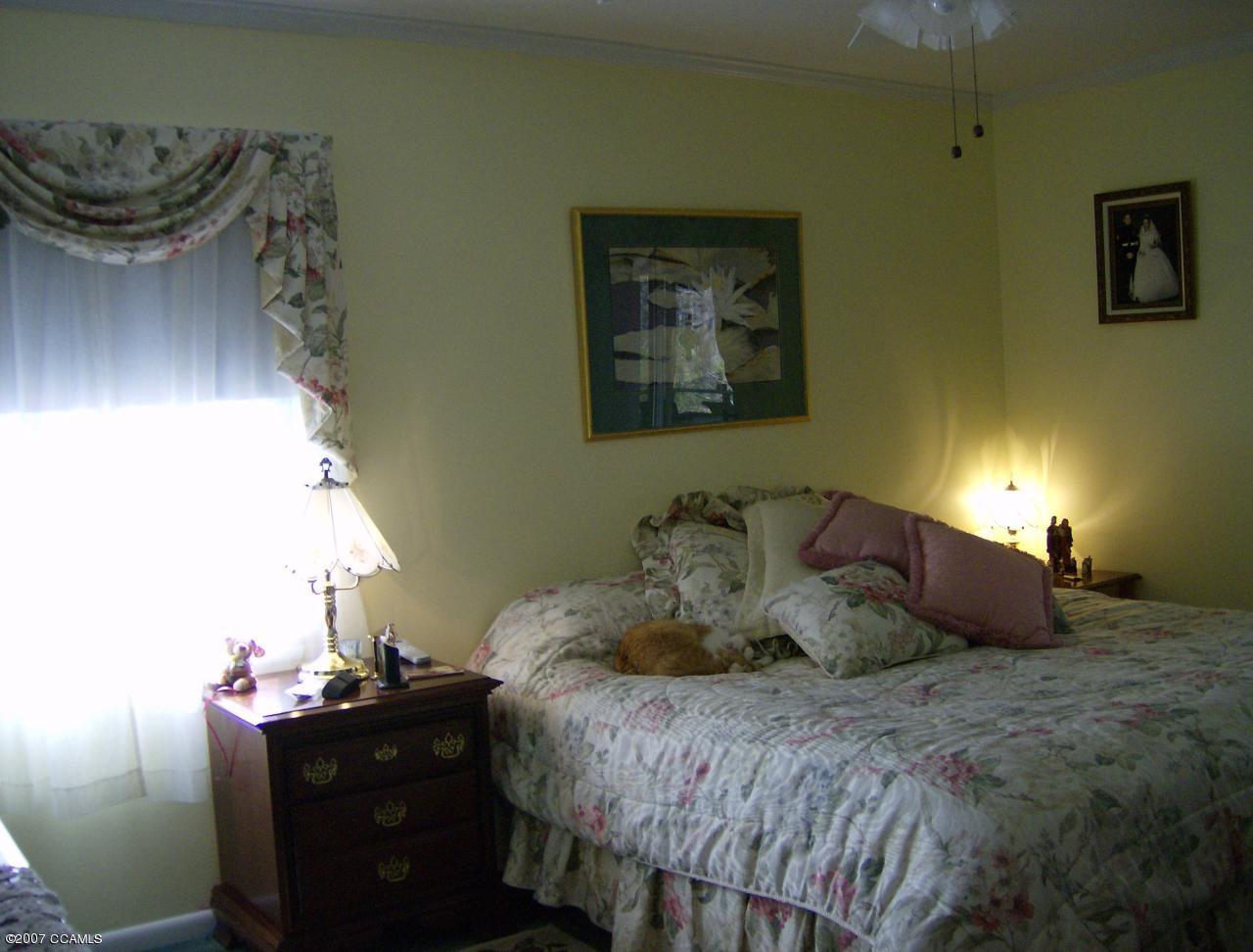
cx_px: 626
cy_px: 476
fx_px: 1309
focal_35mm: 36
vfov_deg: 39.9
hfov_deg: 51.2
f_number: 2.8
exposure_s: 1/64
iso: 107
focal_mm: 6
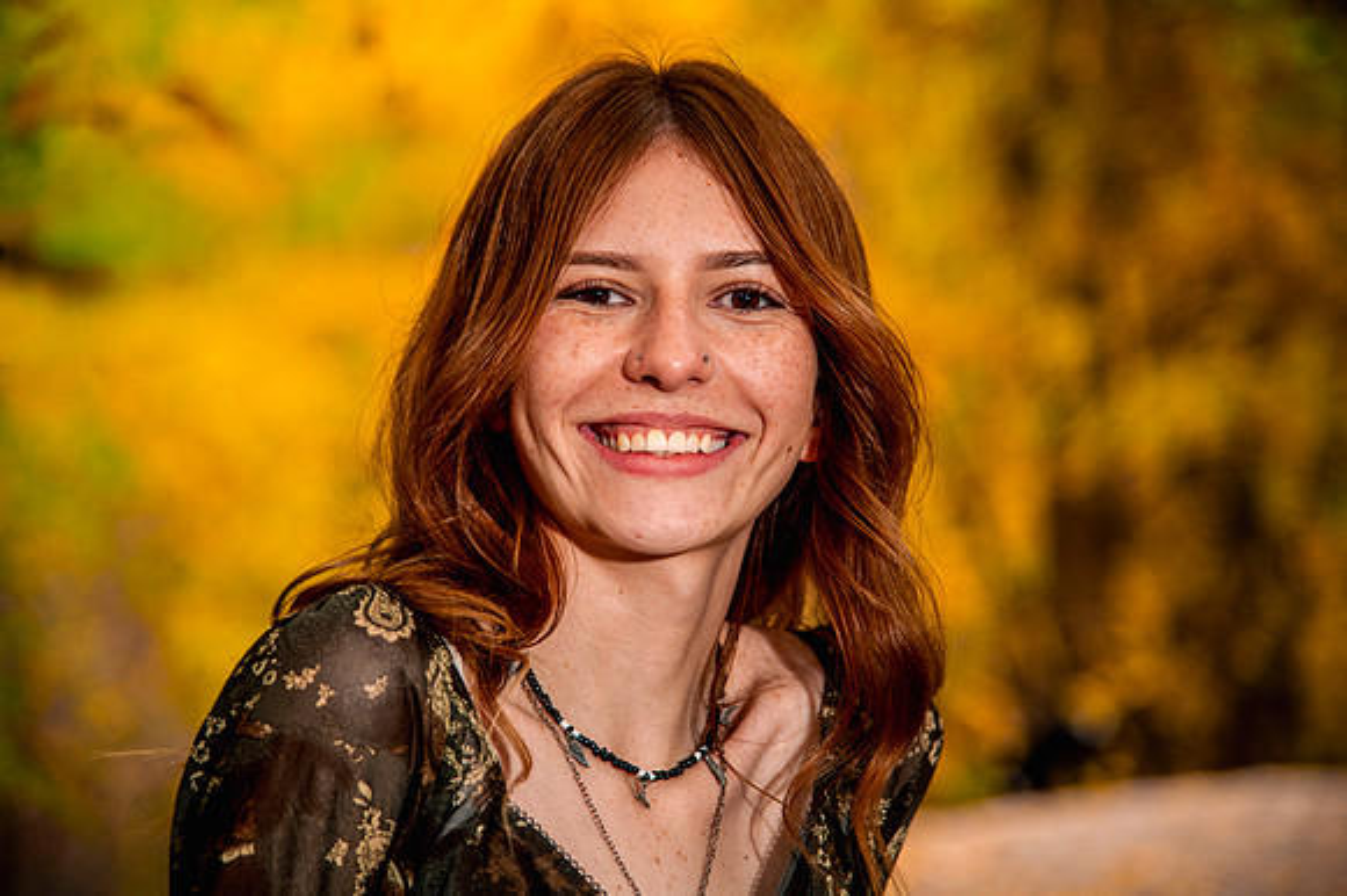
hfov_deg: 16.1
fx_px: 4763
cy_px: 420
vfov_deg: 10.8
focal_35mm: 127
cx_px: 632
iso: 640
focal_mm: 120
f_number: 4
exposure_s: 1/80
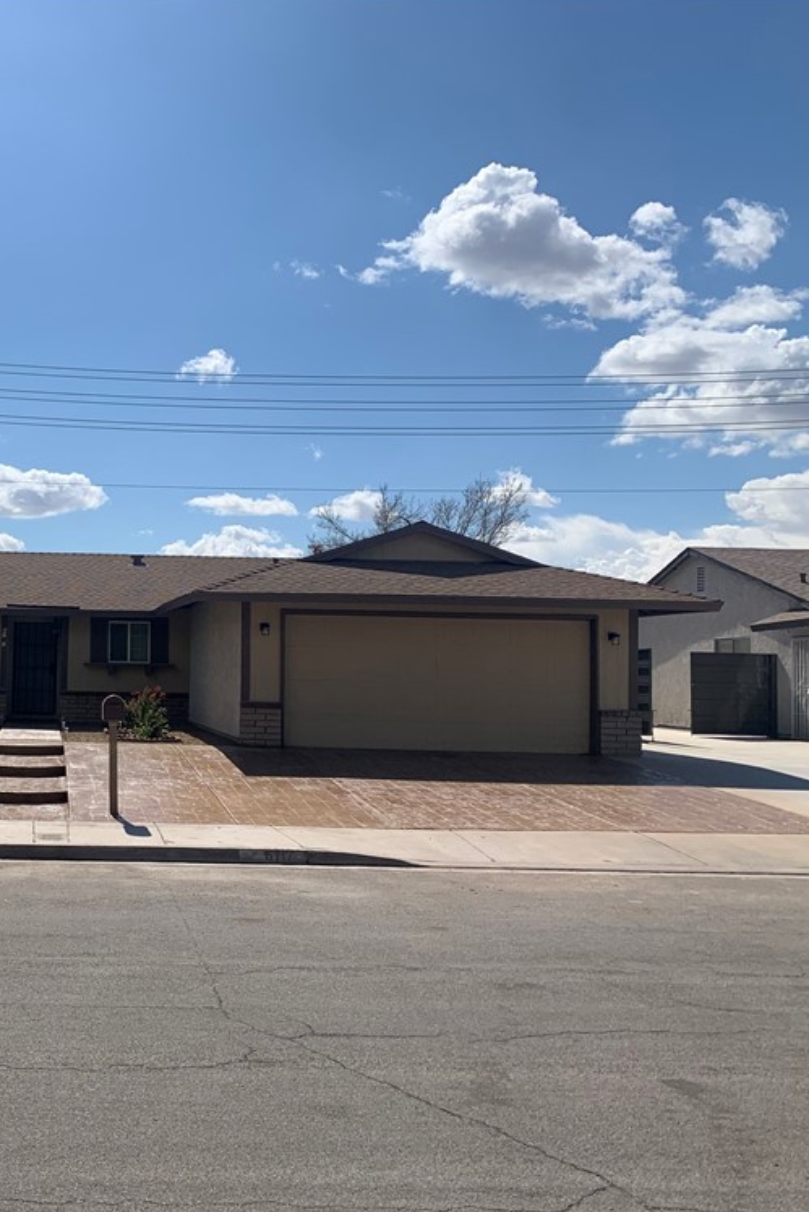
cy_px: 614
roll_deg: -1.6
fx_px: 1247
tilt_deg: +2.5
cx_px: 65
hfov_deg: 33.8
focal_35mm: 37
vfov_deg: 51.9
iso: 25
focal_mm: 4.25
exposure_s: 1/4274
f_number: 1.8
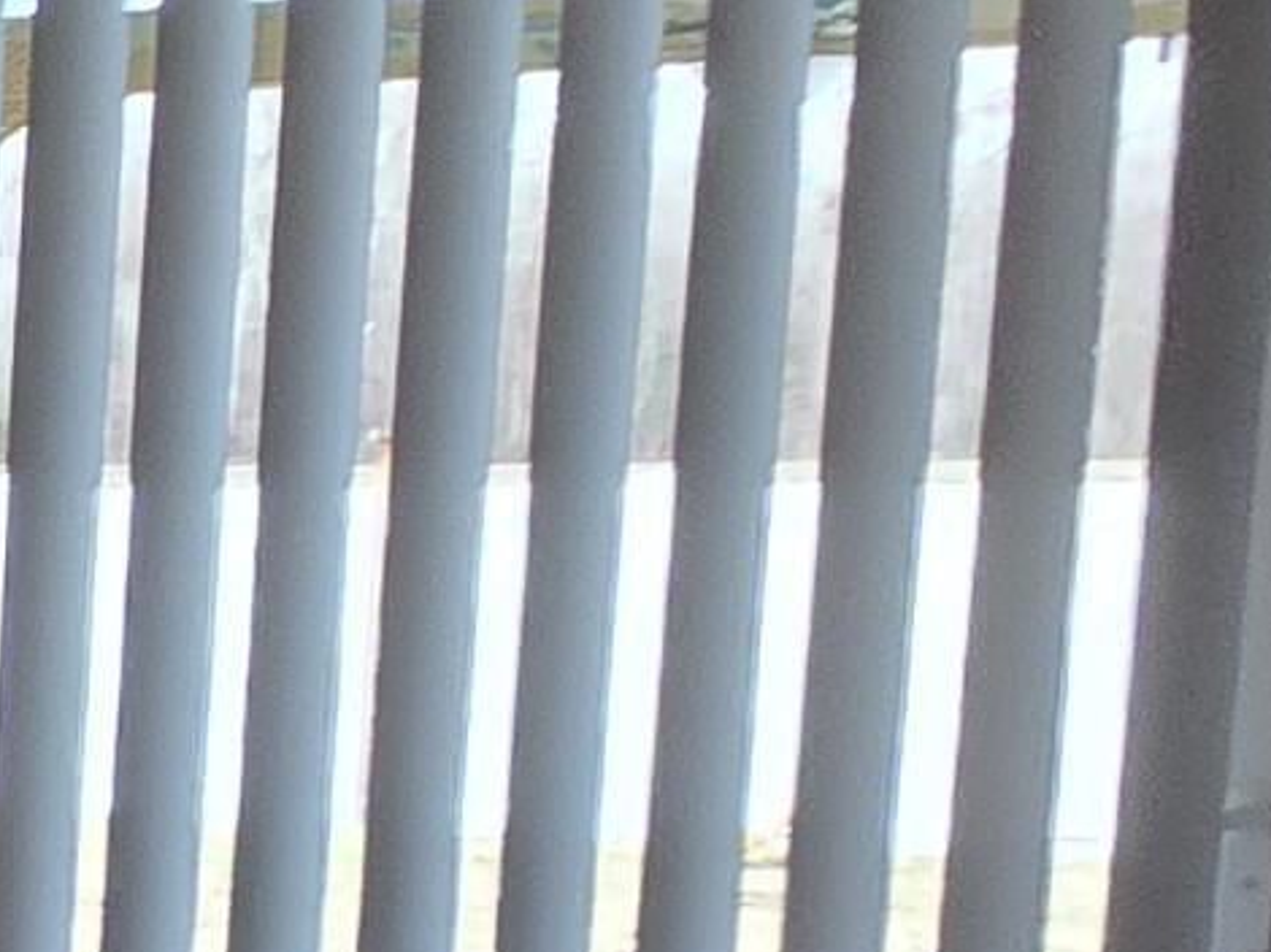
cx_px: -2615
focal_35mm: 83
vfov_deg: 17.7
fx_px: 3046
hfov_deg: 11.3
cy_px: 703
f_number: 2.2
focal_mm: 2.2
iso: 80
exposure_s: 1/60
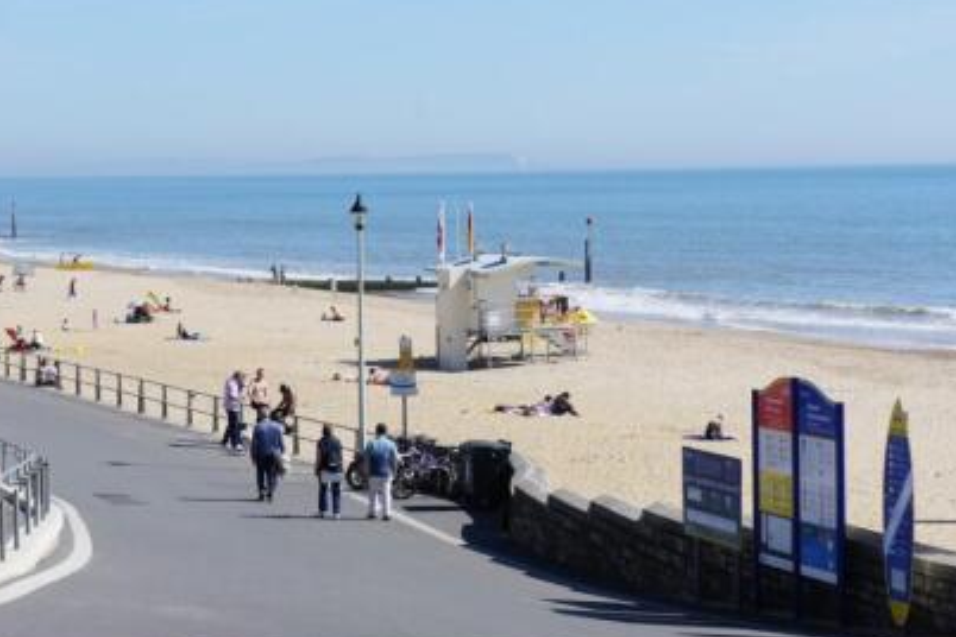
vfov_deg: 14.0
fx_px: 2591
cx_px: 430
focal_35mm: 98
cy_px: 324
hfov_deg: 20.9
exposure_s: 1/250
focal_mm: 55
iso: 200
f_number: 13
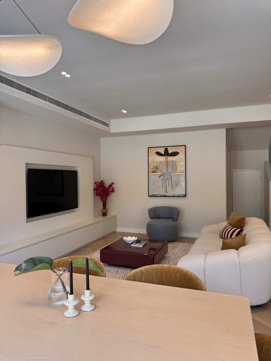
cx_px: 136
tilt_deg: -0.6
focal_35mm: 24
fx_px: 251
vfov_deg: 71.6
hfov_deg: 56.8
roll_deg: -0.3
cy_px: 180
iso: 64
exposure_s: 1/161
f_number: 1.78
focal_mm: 6.76
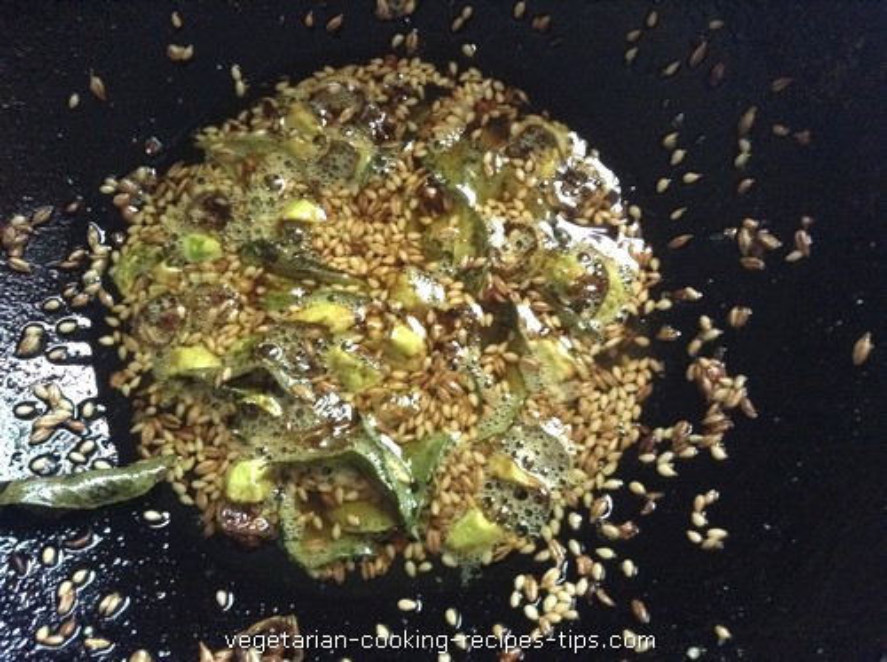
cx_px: 444
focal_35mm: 33
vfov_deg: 42.8
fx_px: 844
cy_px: 331
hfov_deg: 55.4
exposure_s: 1/15
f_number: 2.4
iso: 500
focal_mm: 3.3
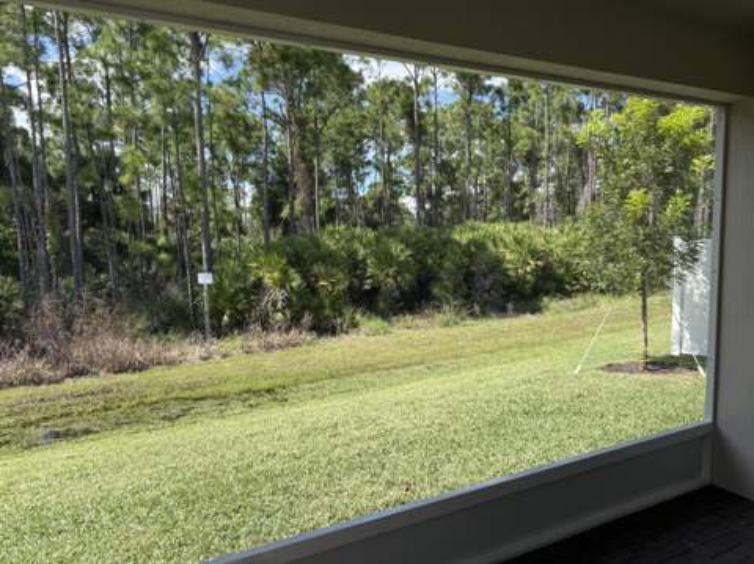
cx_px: 377
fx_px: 522
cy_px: 282
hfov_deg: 71.7
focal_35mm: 24
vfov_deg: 56.7
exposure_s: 1/831
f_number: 1.78
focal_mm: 6.76
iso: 80
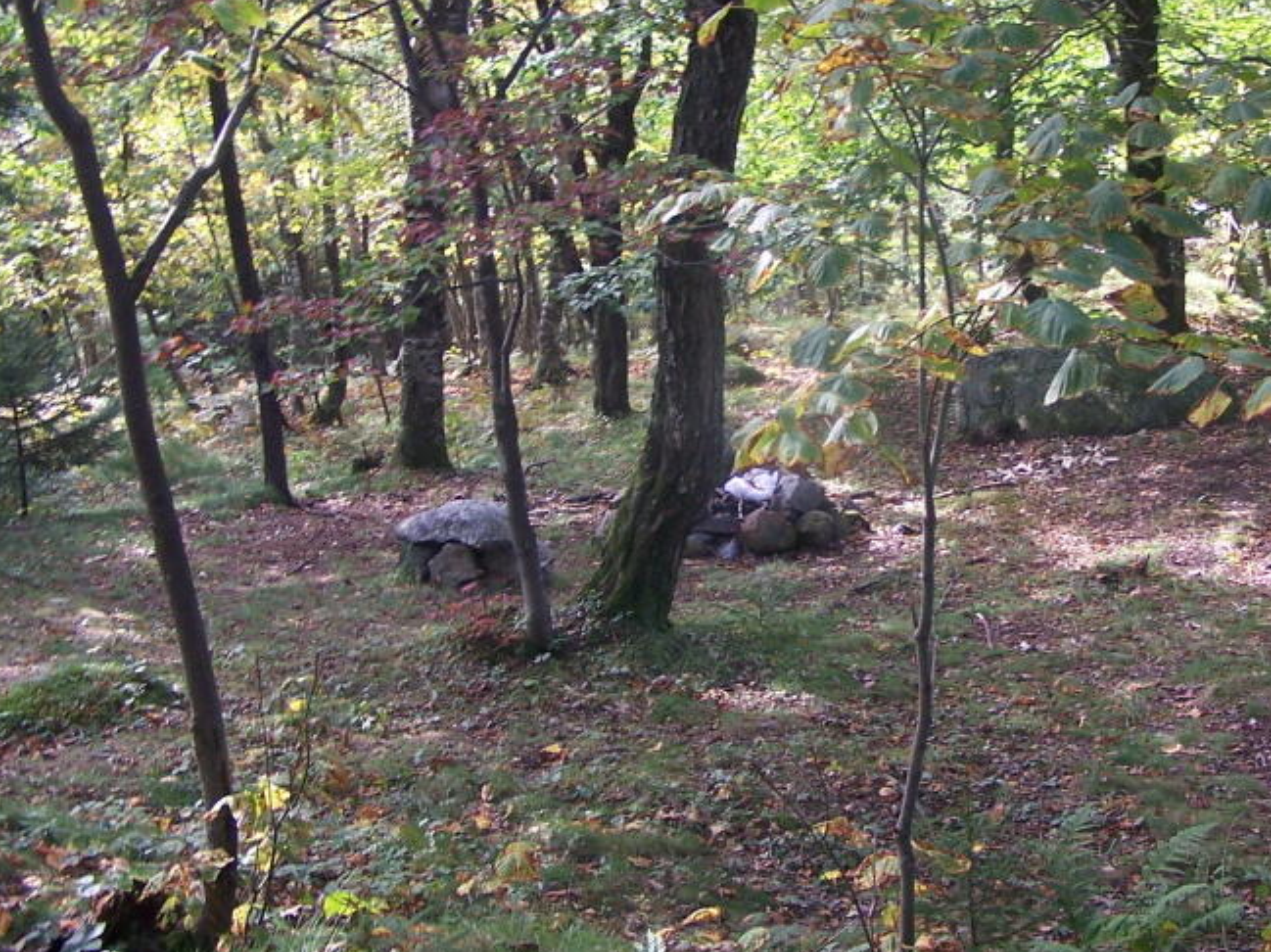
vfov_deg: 24.4
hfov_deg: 32.0
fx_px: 2202
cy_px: 384
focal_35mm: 60
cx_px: 840
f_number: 2.8
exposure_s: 1/50
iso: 80
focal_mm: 6.3
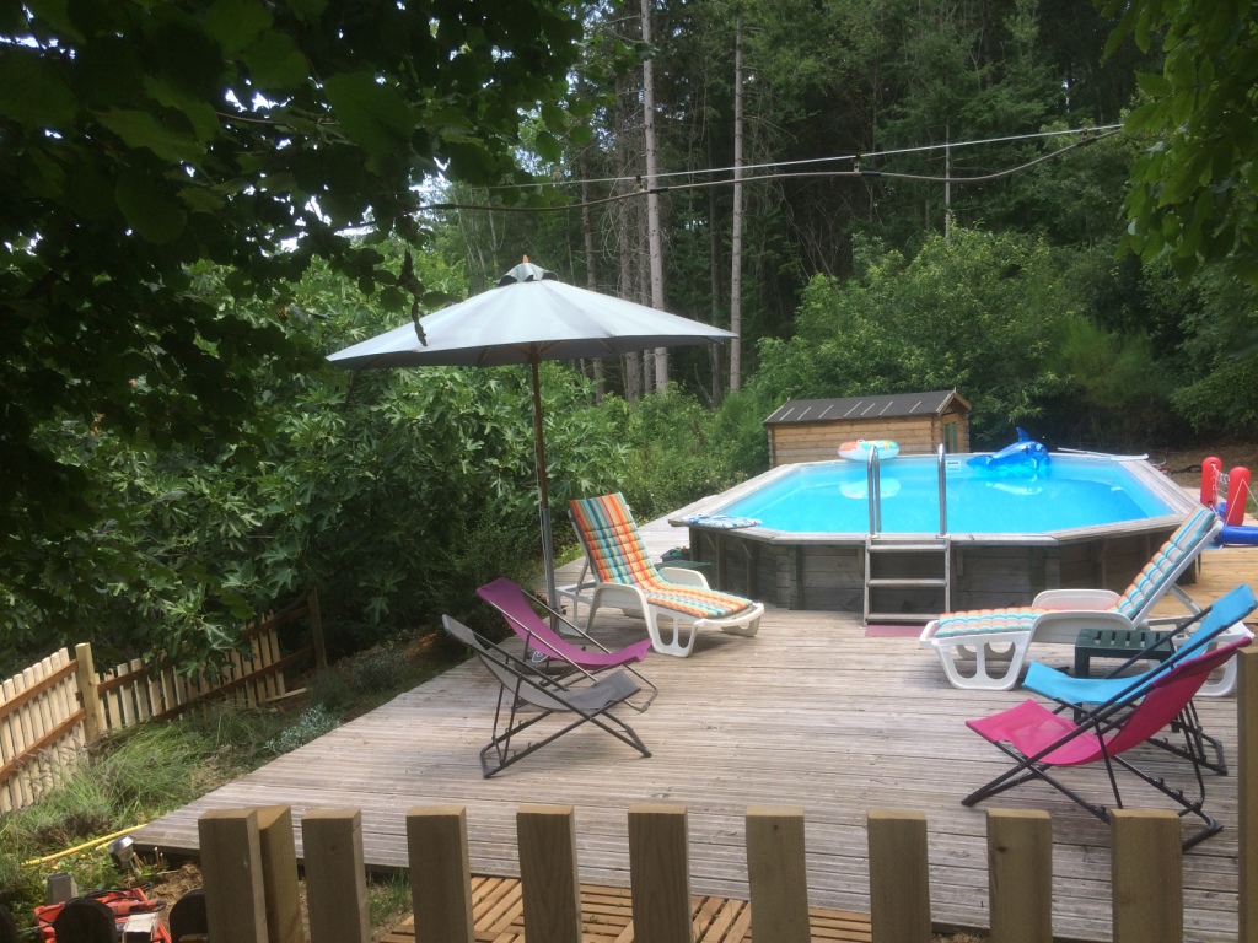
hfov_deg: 61.7
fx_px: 1054
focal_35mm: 29
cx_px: 629
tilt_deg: -5.8
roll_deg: +3.4
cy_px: 472
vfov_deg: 48.2
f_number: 2.2
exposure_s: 1/354
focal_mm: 4.15
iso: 32
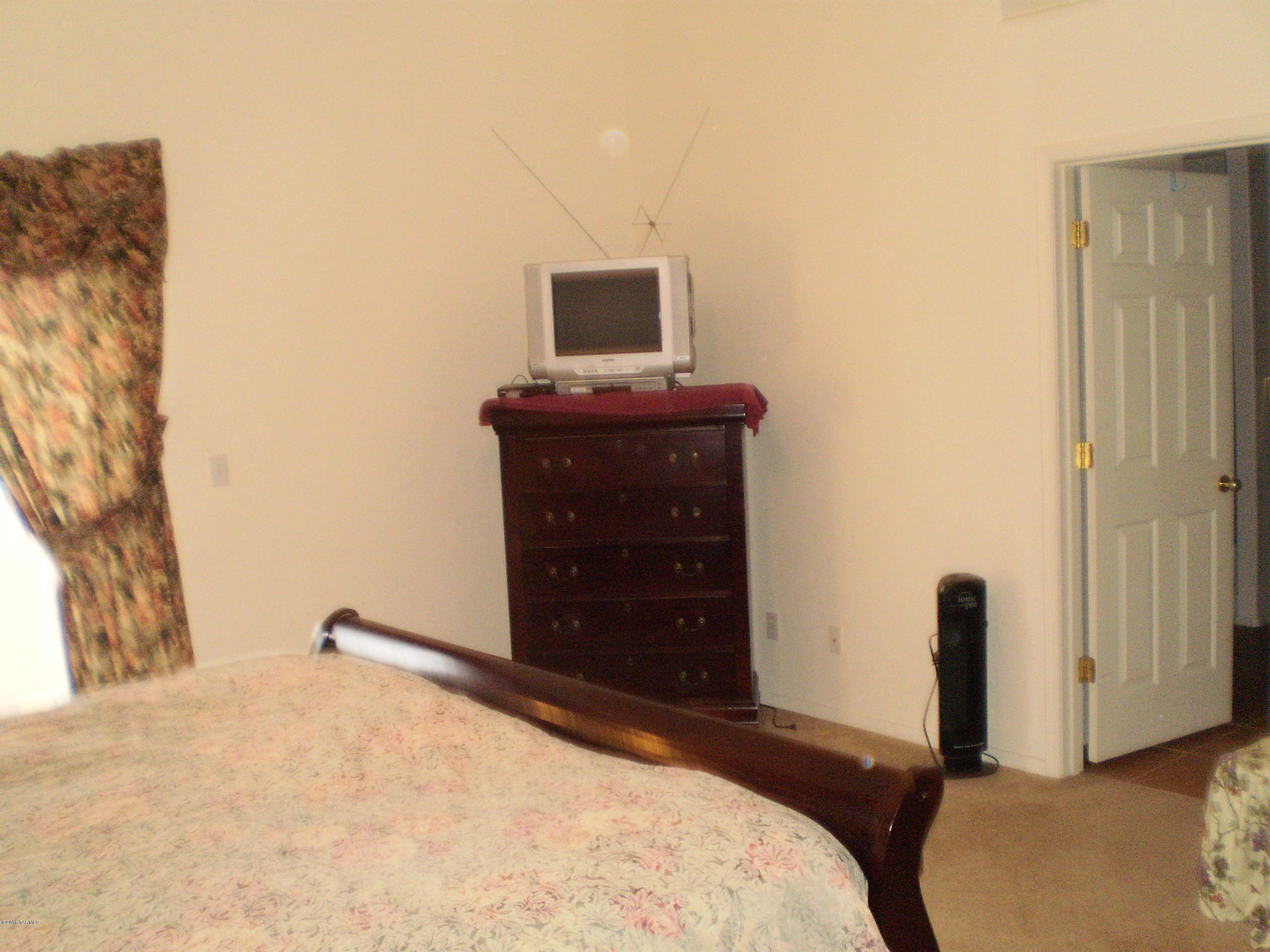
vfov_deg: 39.7
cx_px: 635
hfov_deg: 51.4
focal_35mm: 36
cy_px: 476
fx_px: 1321
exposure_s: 1/30
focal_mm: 6.3
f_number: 3.1
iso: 320
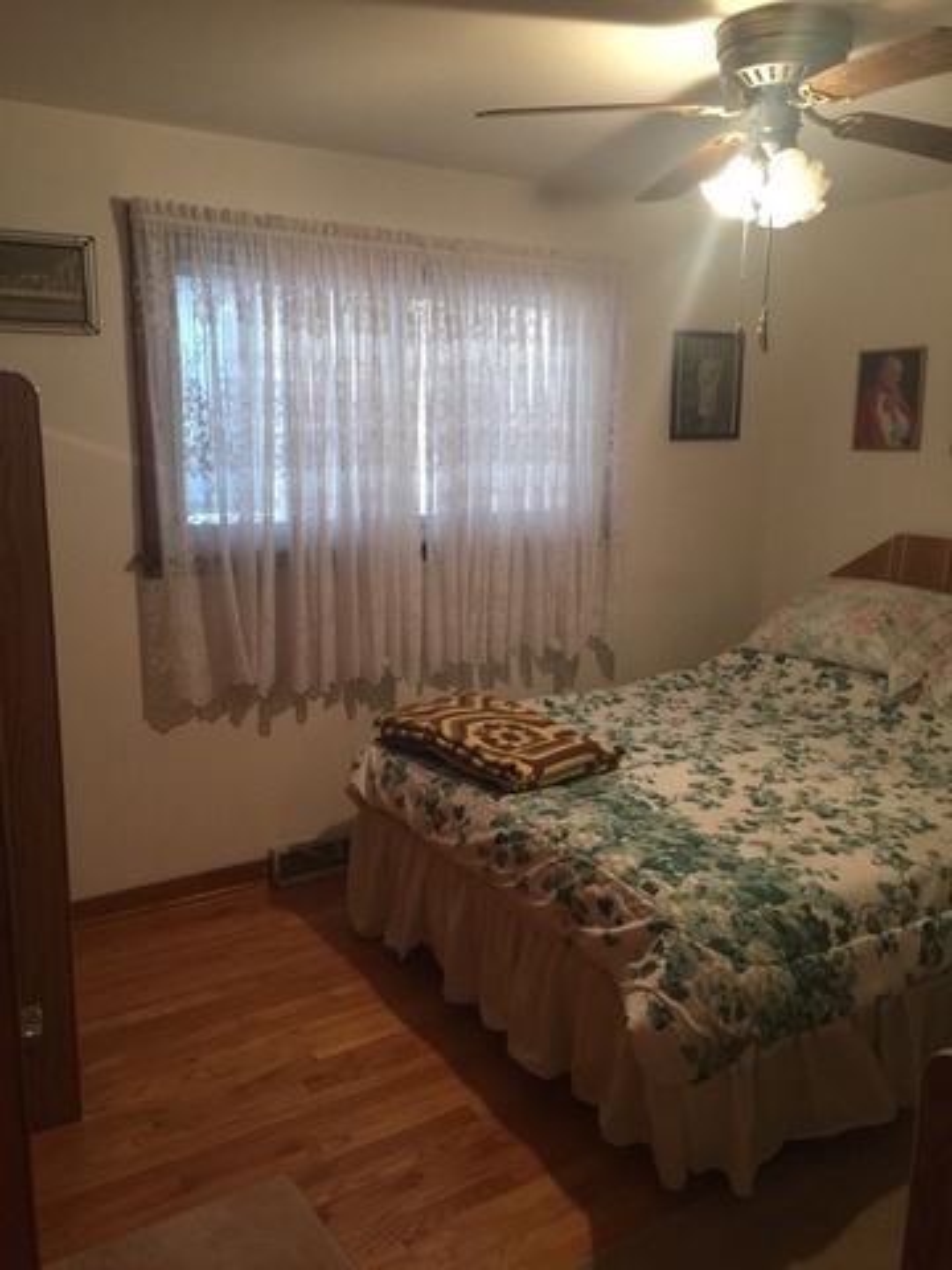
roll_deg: -0.2
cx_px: 476
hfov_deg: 48.2
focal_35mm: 29
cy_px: 635
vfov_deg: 61.7
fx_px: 1063
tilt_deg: -11.1
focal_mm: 4.15
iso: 100
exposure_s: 1/15
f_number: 2.2
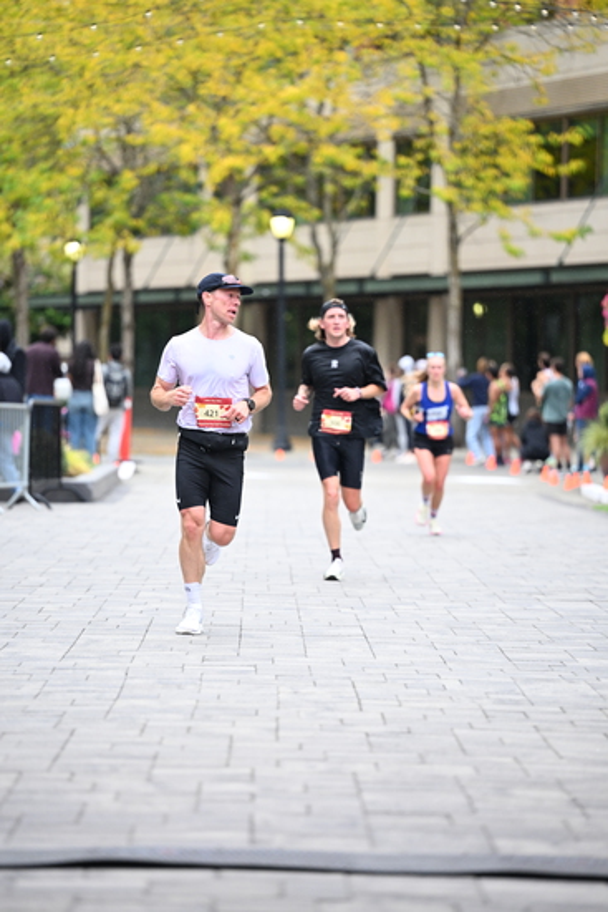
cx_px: 304
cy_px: 456
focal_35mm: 160
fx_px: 4050
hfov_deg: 8.6
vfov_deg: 12.8
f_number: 2.8
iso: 1250
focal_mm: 160
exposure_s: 1/1600
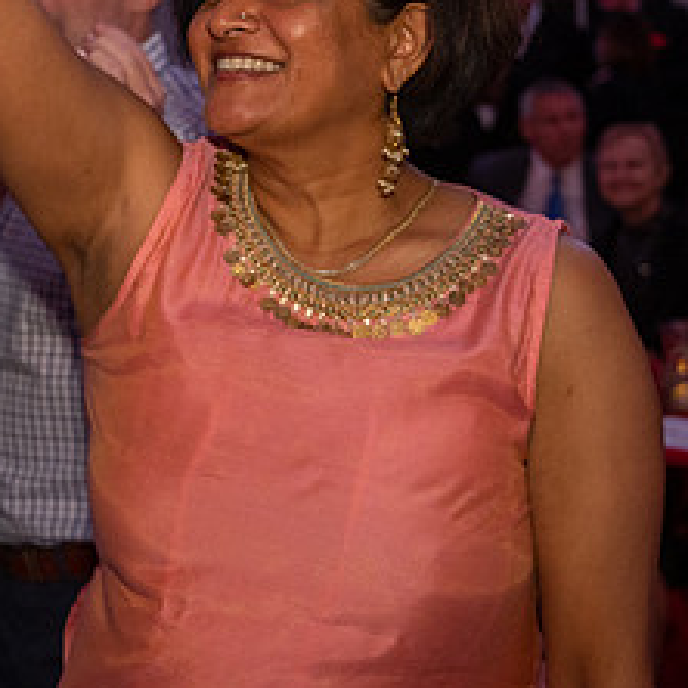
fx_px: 2001
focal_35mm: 89
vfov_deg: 19.4
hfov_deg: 19.2
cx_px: 77
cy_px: 166
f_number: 4
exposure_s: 1/160
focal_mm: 40
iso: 1600
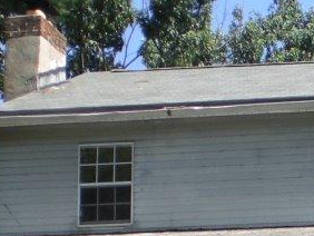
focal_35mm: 194
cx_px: 520
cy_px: 470
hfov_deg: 9.8
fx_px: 1761
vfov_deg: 7.4
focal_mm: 6.3
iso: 50
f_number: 3.1
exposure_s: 1/320
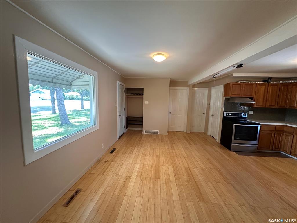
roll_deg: -2.5
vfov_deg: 85.7
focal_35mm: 14
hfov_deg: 102.1
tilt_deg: -5.4
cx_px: 148
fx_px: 120
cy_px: 112
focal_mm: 2.22
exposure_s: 1/120
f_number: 2.2
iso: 320
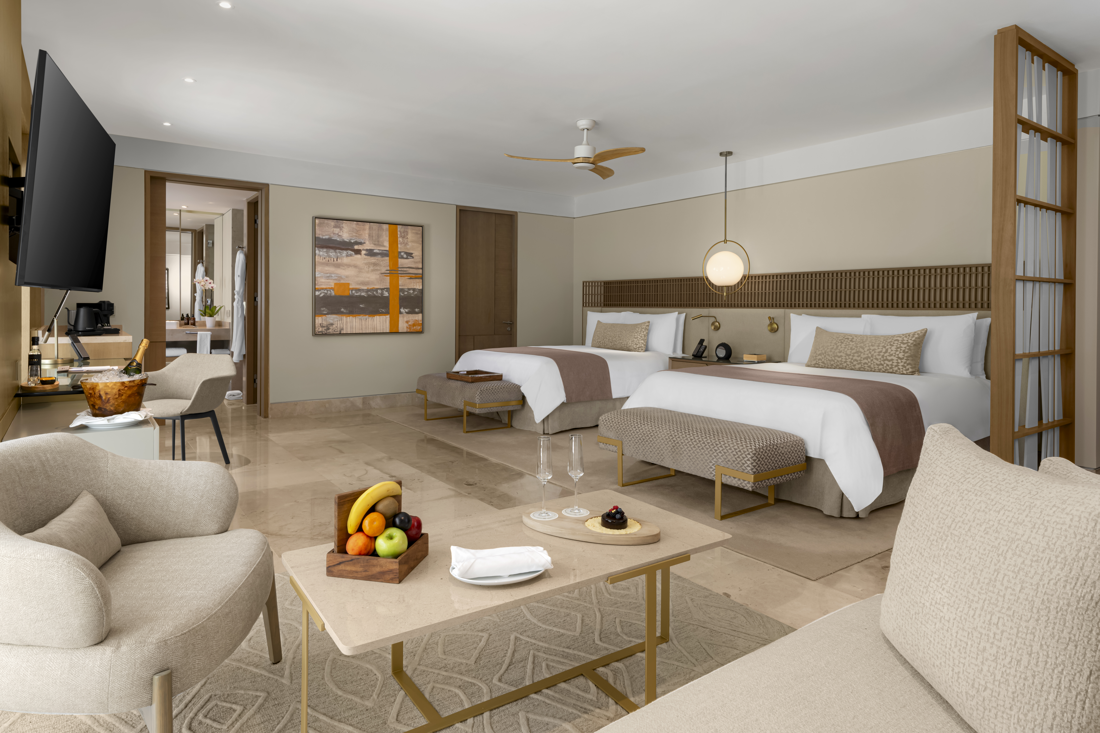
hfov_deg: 84.0
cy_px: 366
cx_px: 550
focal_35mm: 20
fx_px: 611
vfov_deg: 61.9
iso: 100
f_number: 11
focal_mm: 20
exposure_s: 1/2
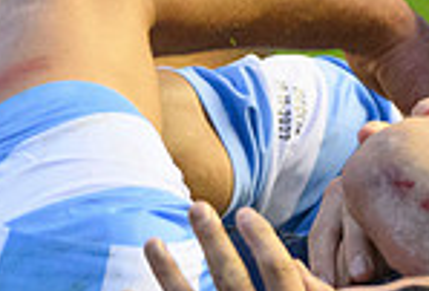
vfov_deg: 0.6
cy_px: 608
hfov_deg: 1.0
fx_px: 25704
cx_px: 1042
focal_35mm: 2146
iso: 5000
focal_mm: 400
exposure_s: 1/1250
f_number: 3.5
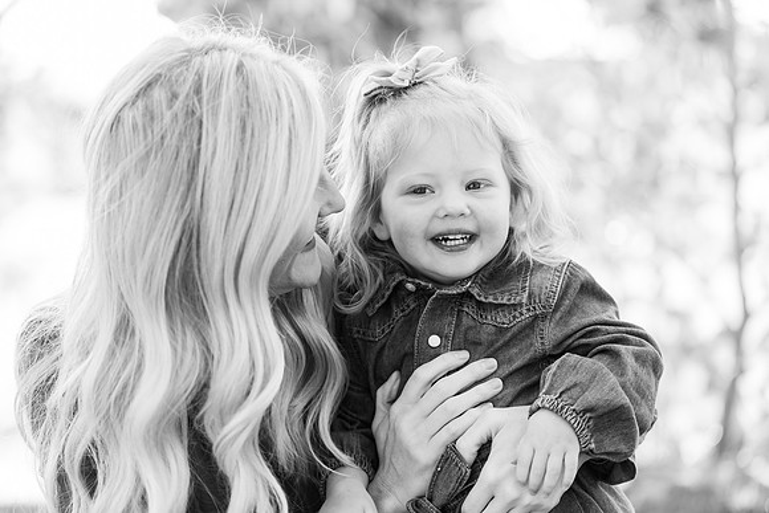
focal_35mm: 94
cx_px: 384
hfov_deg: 21.7
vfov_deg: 14.6
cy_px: 256
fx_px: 2008
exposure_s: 1/320
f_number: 2.8
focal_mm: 94
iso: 500
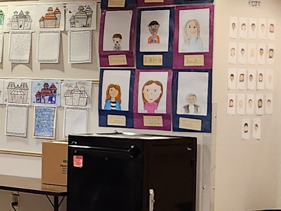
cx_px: -335
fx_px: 1169
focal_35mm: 144
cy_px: 98
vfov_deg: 10.3
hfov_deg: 11.8
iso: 400
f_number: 1.8
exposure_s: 1/120
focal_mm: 5.4
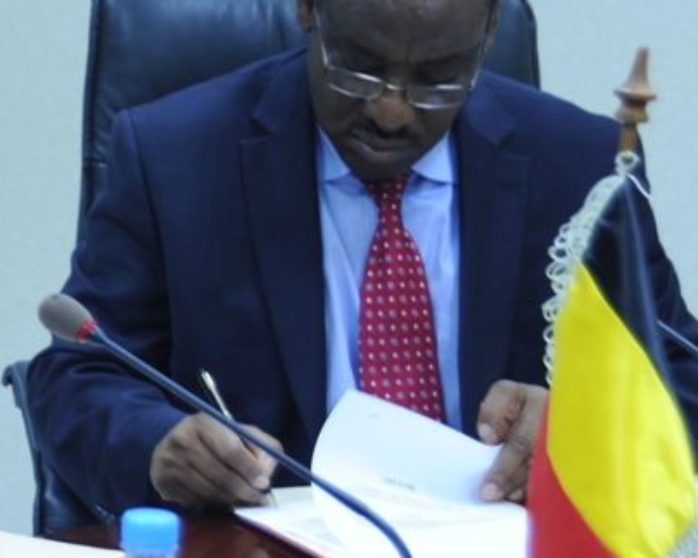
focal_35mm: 144
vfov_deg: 10.7
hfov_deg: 13.1
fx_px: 2974
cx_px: -73
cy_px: 206
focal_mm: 62
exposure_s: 1/40
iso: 1600
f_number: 5
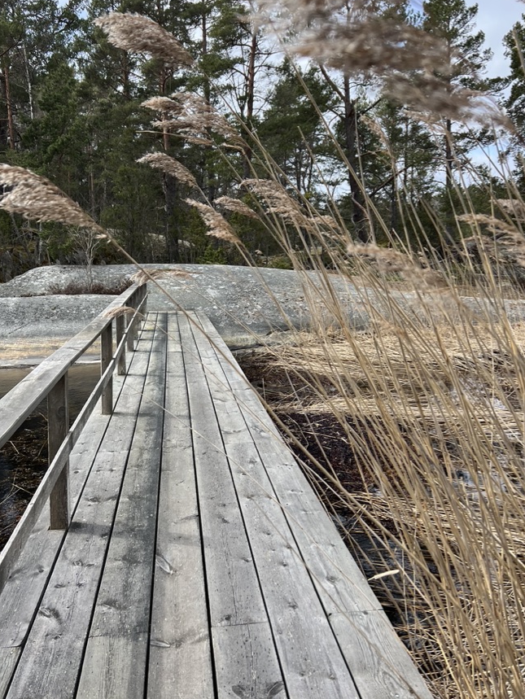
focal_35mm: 31
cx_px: 238
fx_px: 626
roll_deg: +1.7
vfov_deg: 58.1
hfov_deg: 45.4
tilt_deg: -3.8
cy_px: 300
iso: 50
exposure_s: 1/1597
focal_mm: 5.7
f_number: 1.5
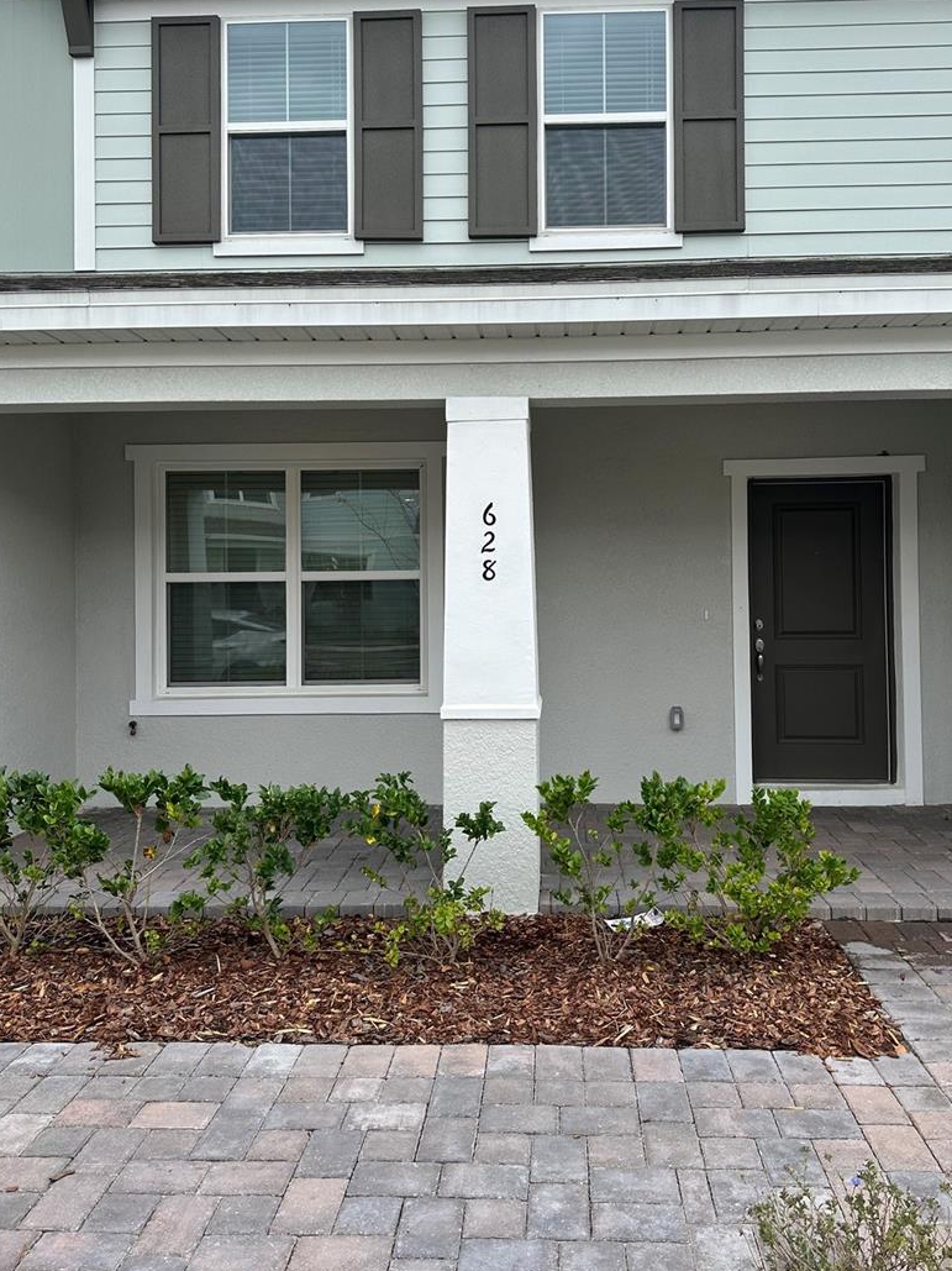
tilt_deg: +1.3
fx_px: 1027
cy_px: 576
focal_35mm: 28
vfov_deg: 63.3
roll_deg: +0.1
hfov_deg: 49.6
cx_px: 521
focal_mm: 6.86
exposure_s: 1/1339
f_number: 1.78
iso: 80
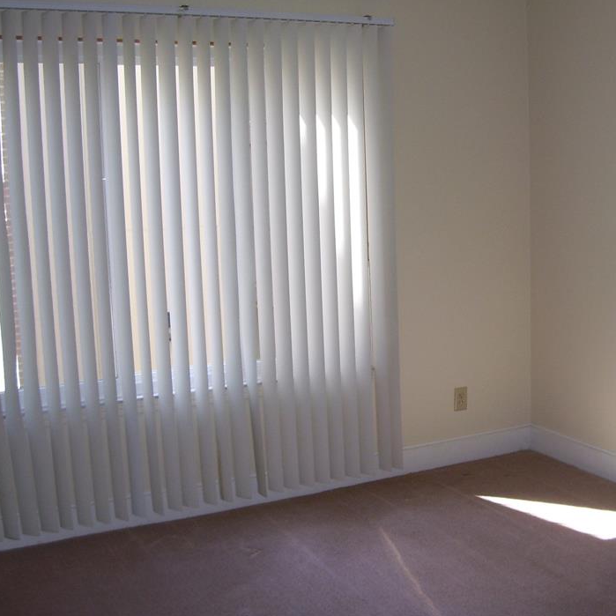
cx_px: 376
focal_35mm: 44
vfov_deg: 38.3
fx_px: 886
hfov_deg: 38.2
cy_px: 280
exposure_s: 1/60
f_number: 2.7
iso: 80
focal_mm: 5.6
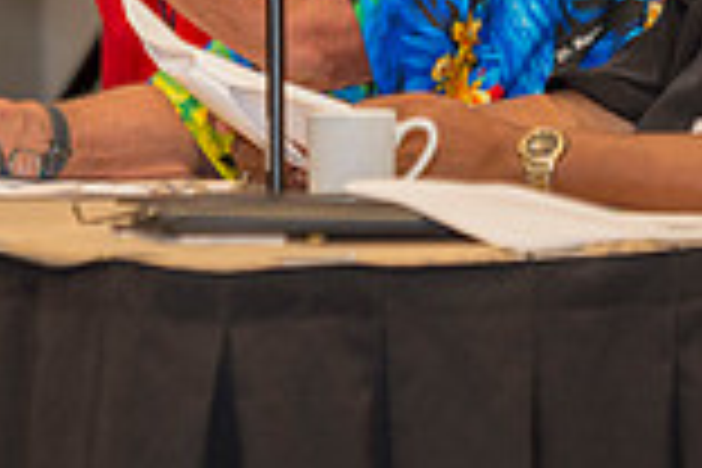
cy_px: -135
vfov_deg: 2.7
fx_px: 9769
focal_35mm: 501
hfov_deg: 4.1
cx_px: 256
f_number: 2.8
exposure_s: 1/250
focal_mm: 135
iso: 1250
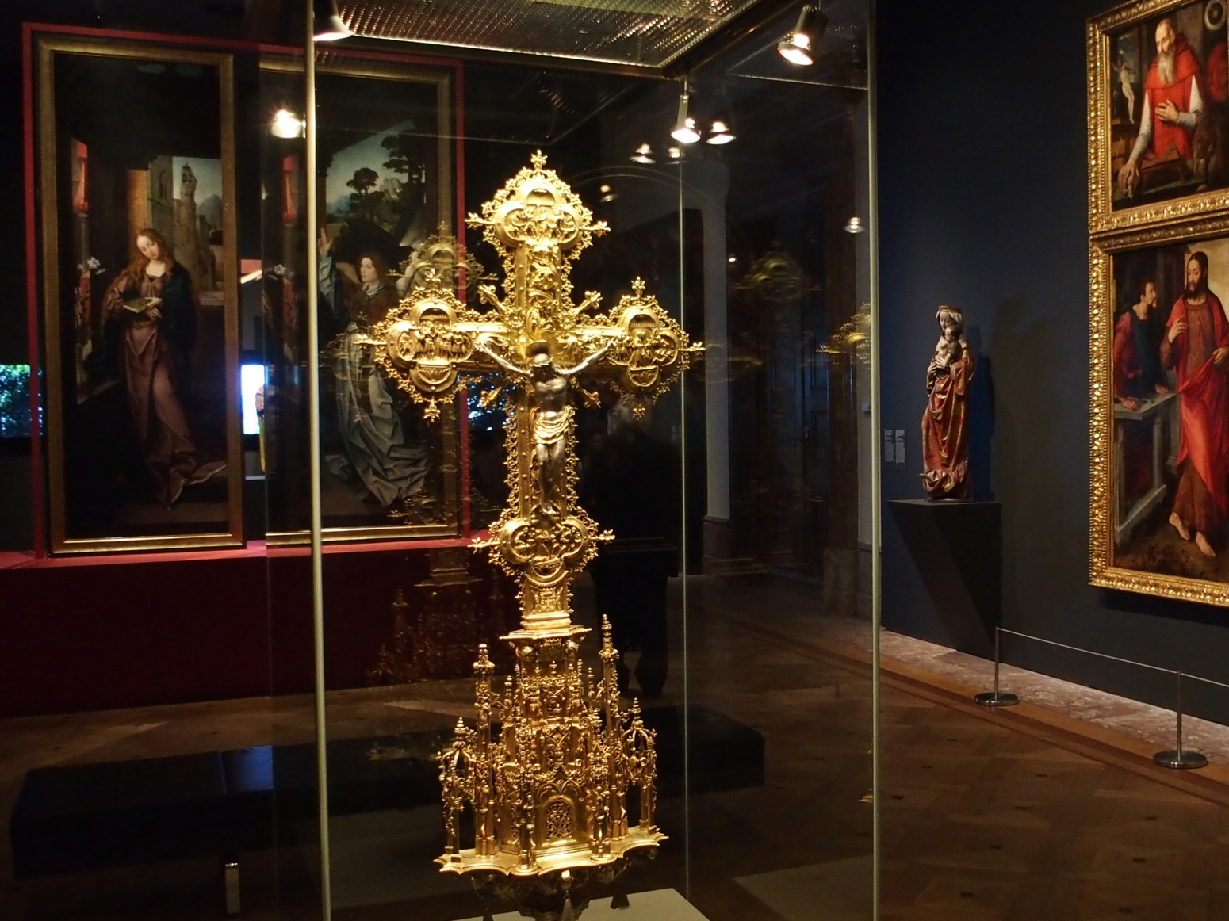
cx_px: 797
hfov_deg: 49.5
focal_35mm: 37
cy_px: 472
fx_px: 1313
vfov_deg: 38.7
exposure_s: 1/25
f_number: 2.8
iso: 800
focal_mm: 6
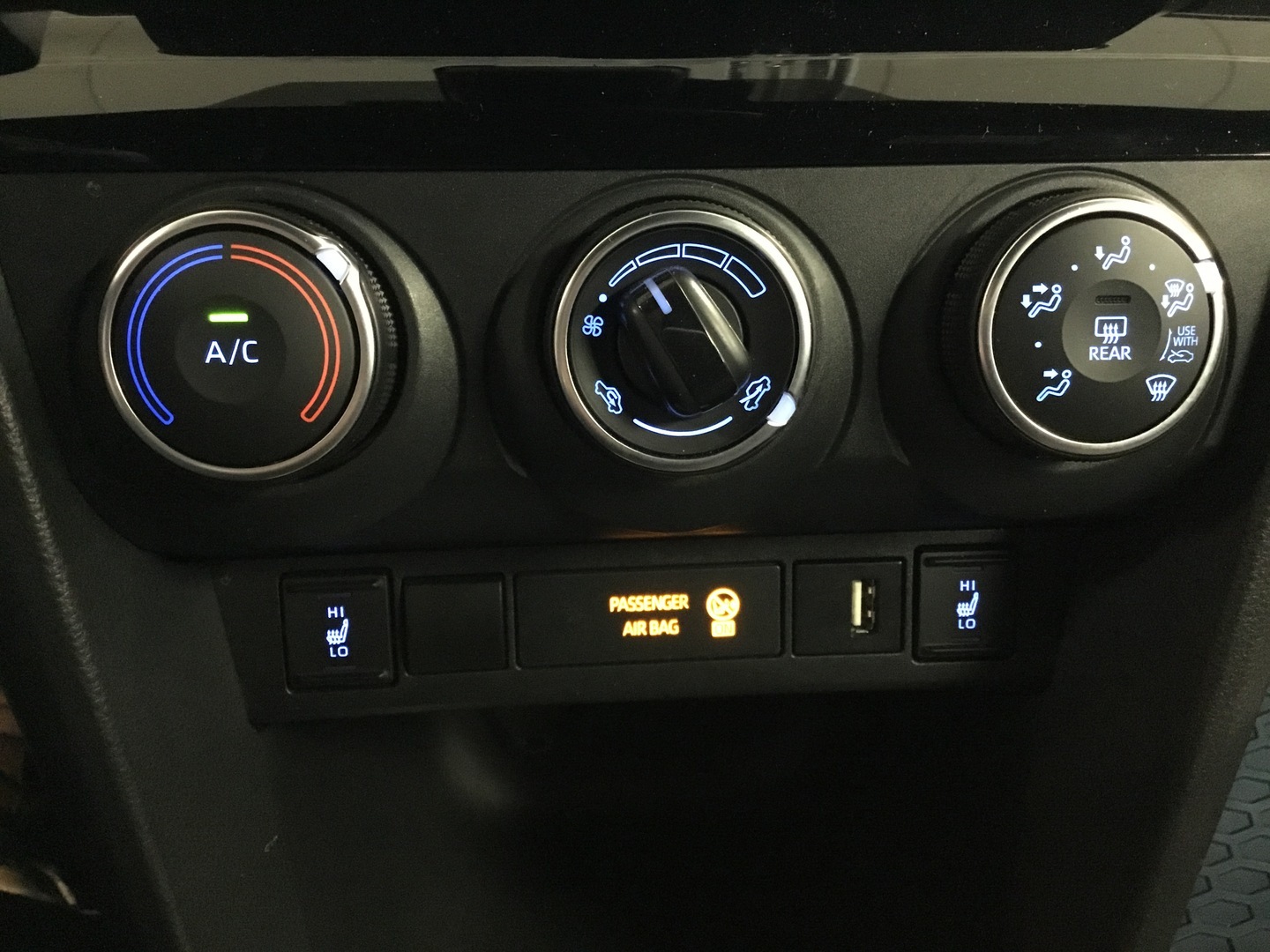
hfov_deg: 58.4
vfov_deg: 45.4
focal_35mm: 31
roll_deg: -0.1
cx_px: 635
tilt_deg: -32.8
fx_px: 1137
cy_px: 476
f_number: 2.4
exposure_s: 1/17
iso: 800
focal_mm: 3.3
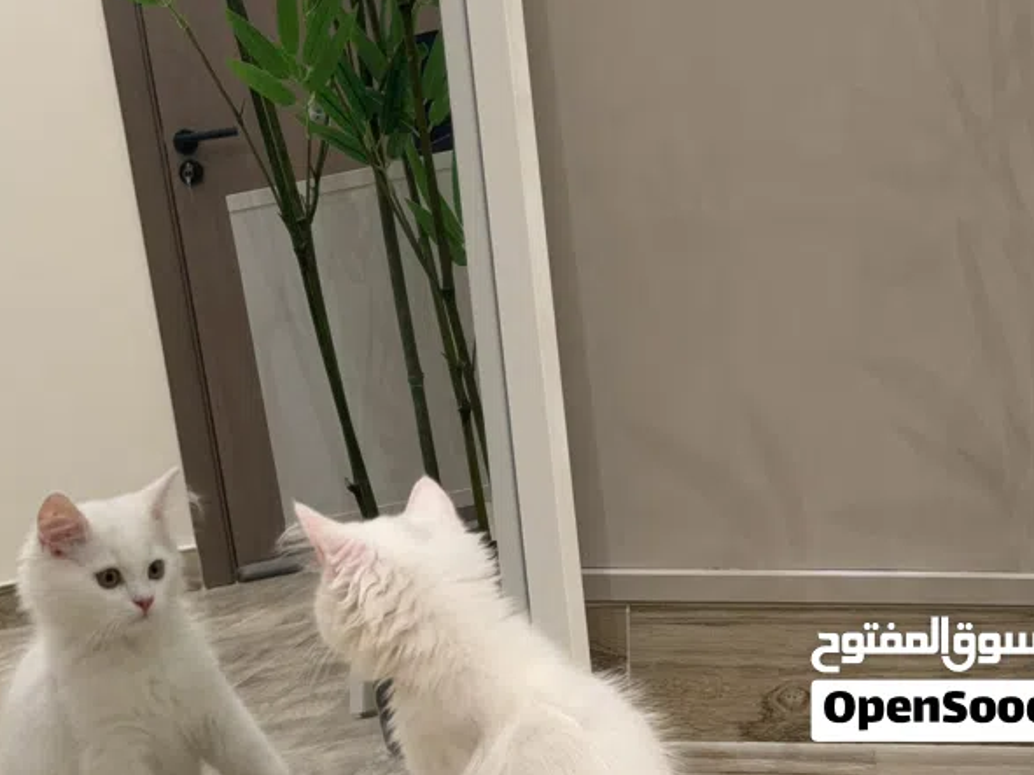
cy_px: 364
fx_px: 1553
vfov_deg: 28.0
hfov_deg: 36.8
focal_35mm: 52
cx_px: 548
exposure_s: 1/50
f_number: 1.78
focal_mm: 6.76
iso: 125
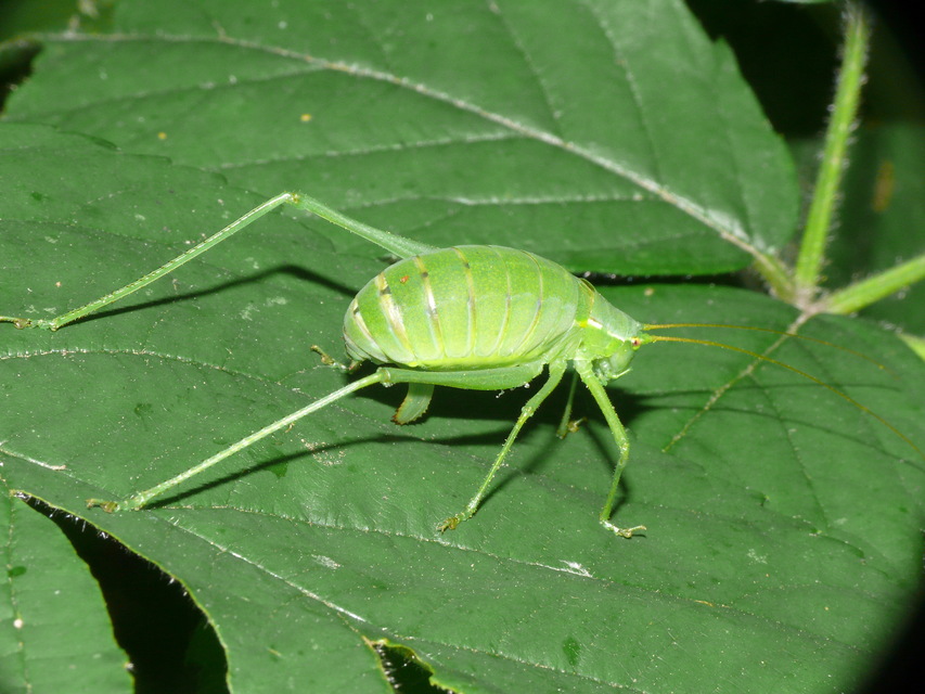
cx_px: 462
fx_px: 2806
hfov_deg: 18.7
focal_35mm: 105
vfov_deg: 14.1
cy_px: 347
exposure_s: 1/30
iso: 200
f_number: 10
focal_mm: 22.2
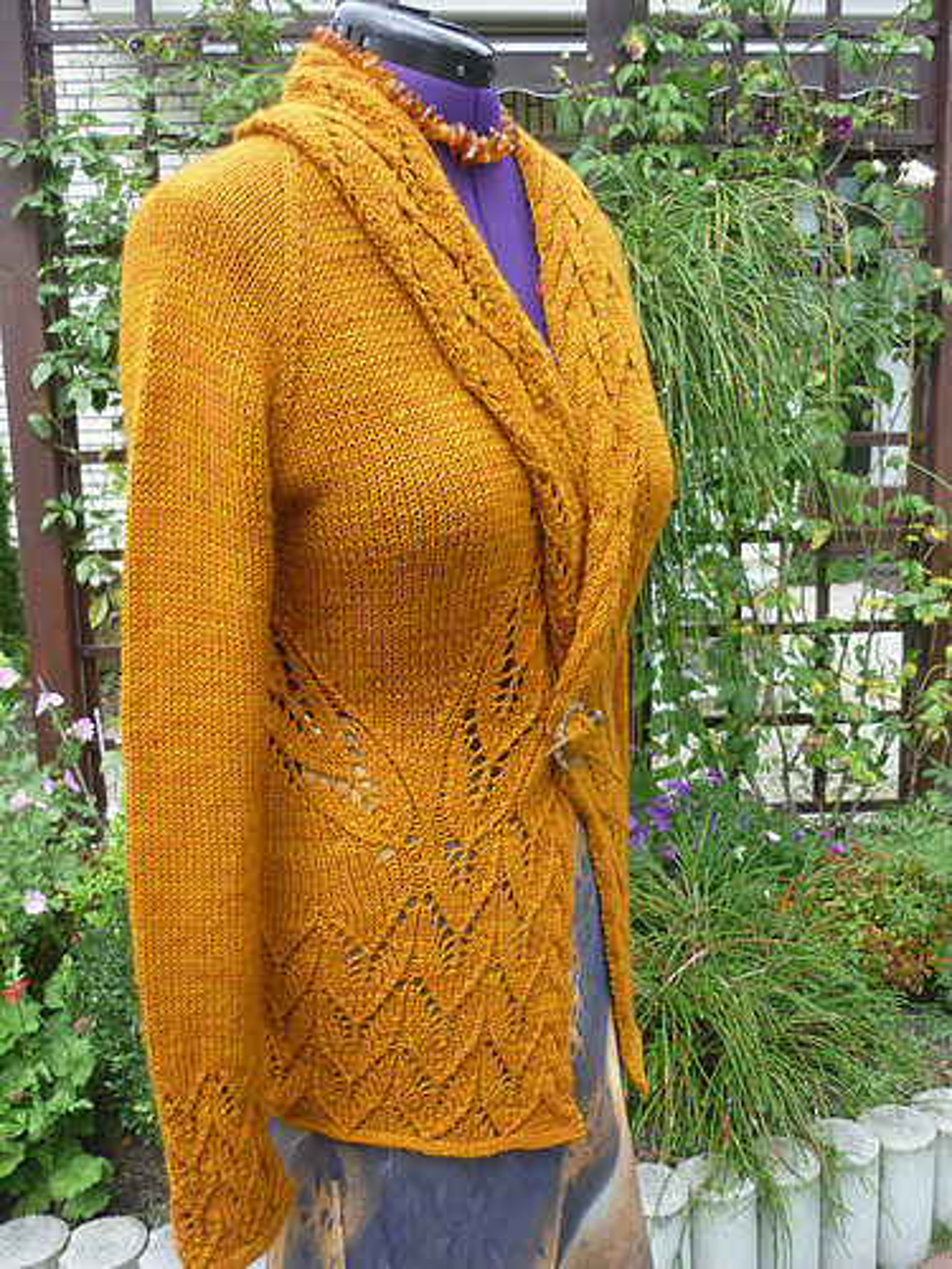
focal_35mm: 33
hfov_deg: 42.9
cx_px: 476
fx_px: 1210
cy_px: 634
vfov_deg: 55.4
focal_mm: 5.5
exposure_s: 1/100
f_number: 2.8
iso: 80
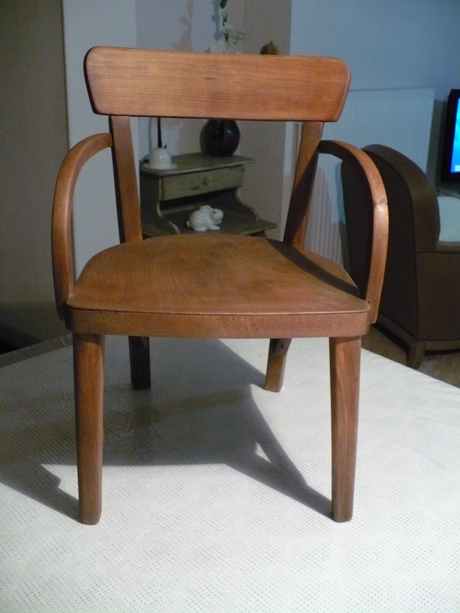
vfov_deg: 50.1
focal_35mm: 37
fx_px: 656
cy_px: 306
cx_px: 230
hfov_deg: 38.7
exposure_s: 1/20
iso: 400
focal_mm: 6.1
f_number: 2.8
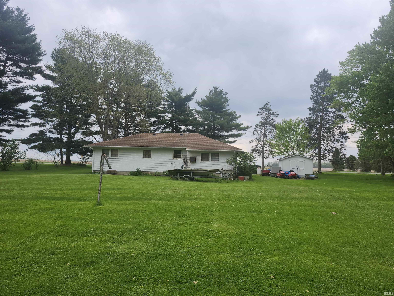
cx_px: 197
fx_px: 262
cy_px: 148
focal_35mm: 23
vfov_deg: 58.9
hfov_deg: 73.9
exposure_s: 1/1111
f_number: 1.8
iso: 25
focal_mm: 5.54
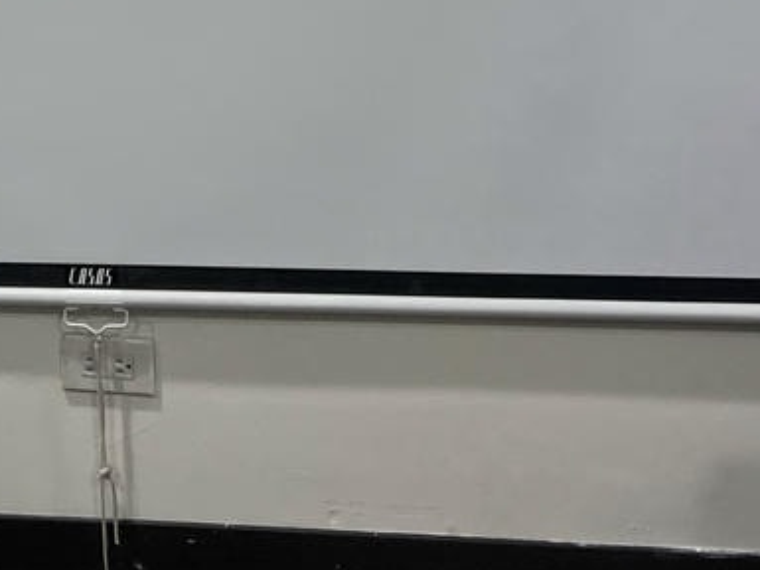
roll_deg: +3.6
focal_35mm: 81
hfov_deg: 23.4
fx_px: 1779
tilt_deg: -0.2
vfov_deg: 16.5
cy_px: -302
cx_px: 49
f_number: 1.5
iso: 64
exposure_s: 1/121
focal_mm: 5.7
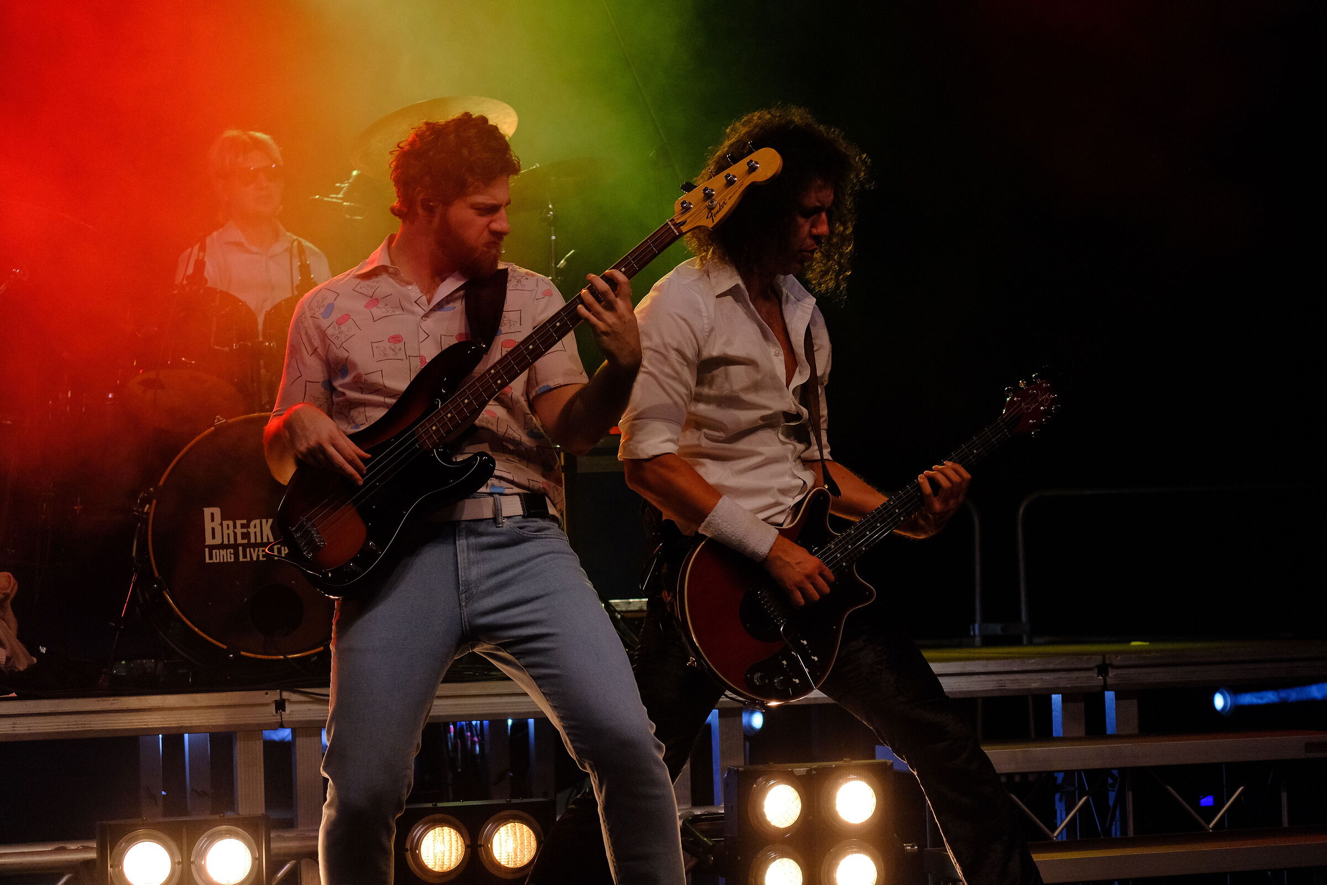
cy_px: 442
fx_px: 3059
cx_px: 664
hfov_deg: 24.5
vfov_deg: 16.5
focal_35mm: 83
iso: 1600
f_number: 3.5
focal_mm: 55
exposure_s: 1/1300
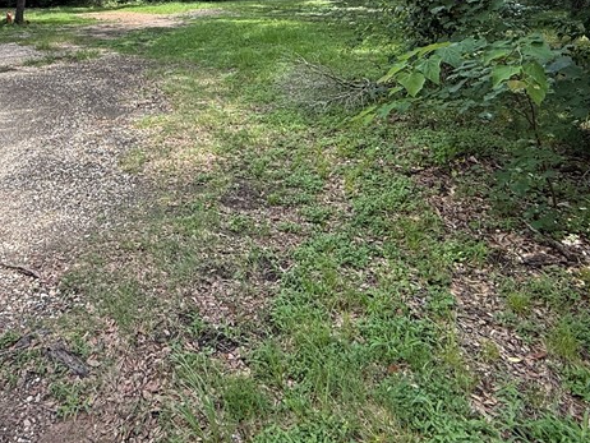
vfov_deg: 40.3
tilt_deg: -0.9
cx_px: 158
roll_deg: +2.0
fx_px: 529
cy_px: 6
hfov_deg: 55.9
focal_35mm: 31
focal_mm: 2.22
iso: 50
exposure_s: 1/363
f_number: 2.2
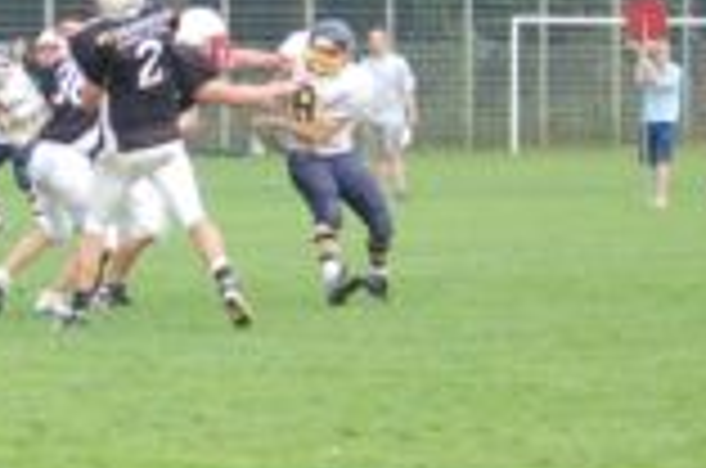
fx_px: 5911
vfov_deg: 4.5
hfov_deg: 6.8
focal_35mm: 302
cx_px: 20
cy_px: 58
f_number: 4
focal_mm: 70
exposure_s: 1/500
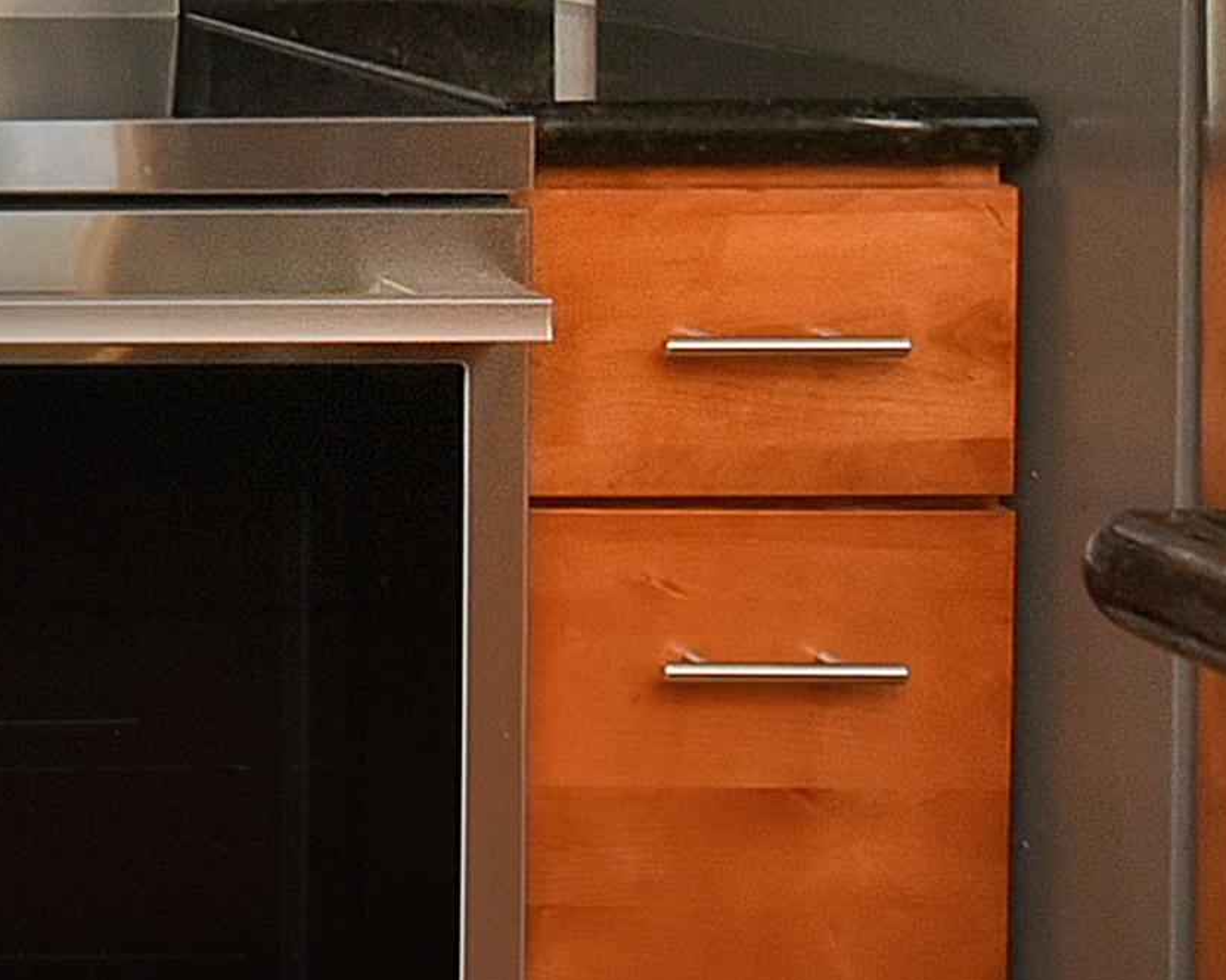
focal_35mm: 102
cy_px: -131
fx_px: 3701
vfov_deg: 14.7
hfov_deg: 15.0
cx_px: -1284
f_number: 16
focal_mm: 15
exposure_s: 1/60
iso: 6400
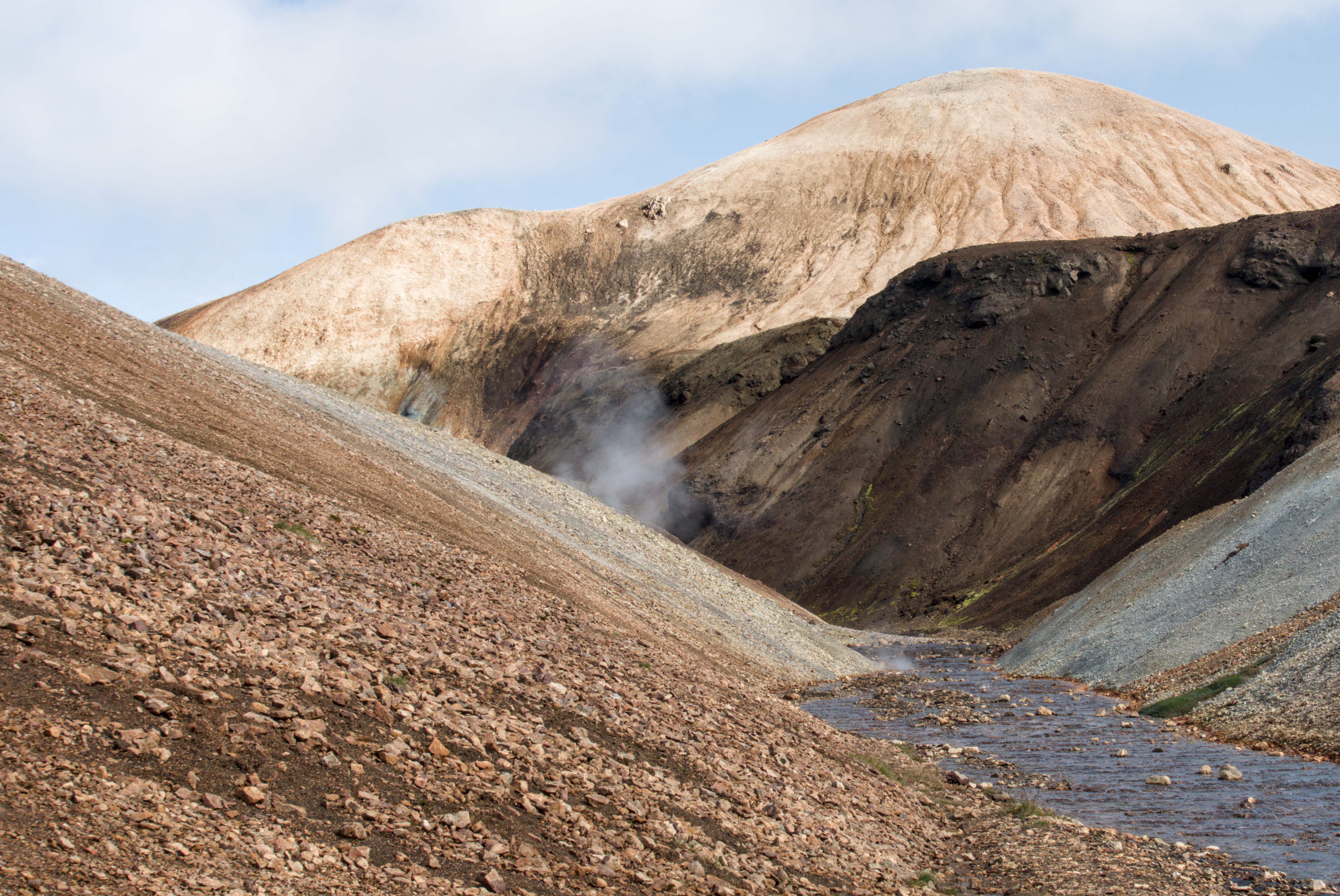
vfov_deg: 21.3
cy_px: 480
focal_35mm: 64
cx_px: 916
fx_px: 2384
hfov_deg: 31.1
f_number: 5.6
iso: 125
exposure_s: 1/320
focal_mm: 16.62
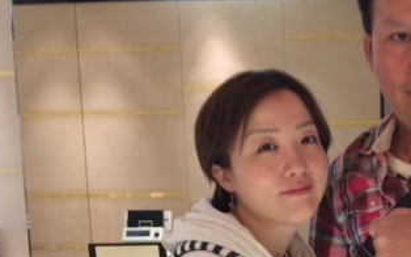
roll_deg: +2.0
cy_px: 239
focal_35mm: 69
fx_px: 773
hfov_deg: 29.0
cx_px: 338
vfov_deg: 18.5
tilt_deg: -9.1
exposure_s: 1/24
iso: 50
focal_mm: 3.3
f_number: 2.4
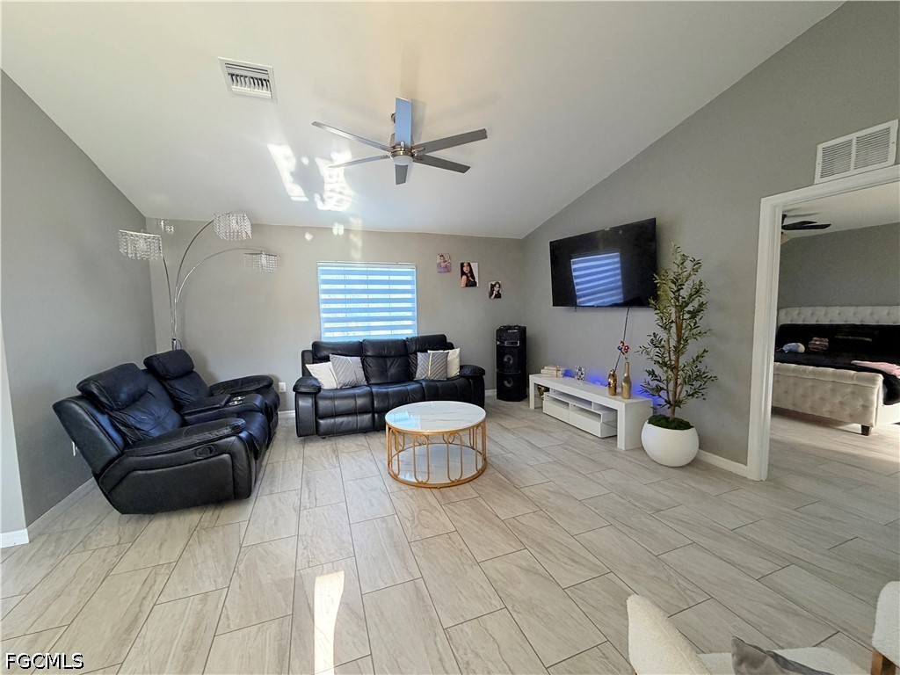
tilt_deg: -4.4
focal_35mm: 14
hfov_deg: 102.1
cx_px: 450
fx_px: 364
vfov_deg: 85.7
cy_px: 338
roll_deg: +1.4
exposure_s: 1/121
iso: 250
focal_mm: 2.22
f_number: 2.2
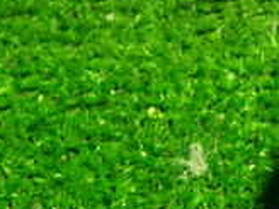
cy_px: 58
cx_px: 490
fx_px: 887
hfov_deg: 15.5
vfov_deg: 13.4
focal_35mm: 110
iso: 400
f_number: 2.3
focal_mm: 5.4
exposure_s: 1/30
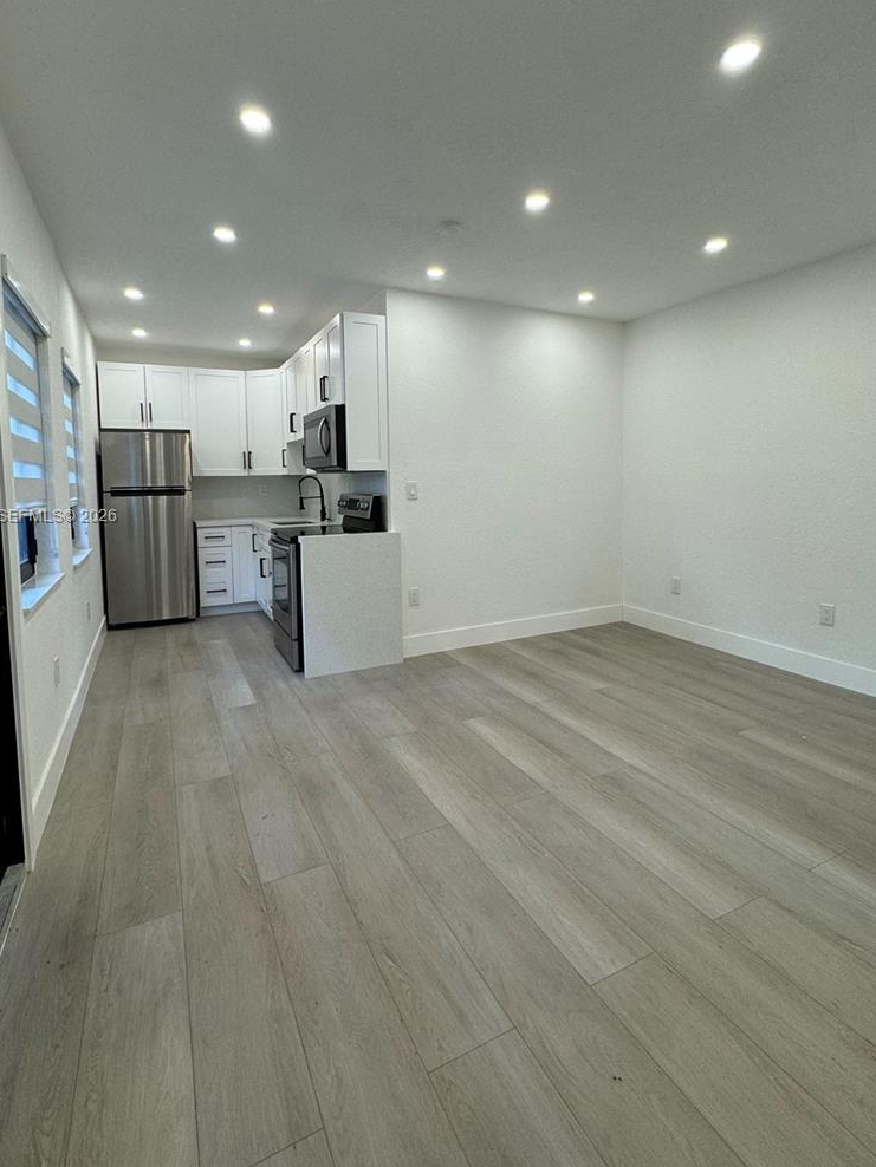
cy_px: 517
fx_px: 574
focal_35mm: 17
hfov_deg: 74.7
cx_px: 430
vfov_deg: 90.7
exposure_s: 1/120
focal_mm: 2.22
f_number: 2.2
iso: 125
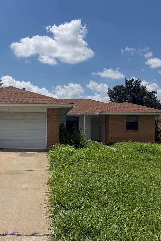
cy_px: 121
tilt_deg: +2.7
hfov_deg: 38.2
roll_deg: -0.9
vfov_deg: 55.8
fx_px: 228
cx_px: 47
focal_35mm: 34
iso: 80
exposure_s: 1/9091
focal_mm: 6.76
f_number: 1.78
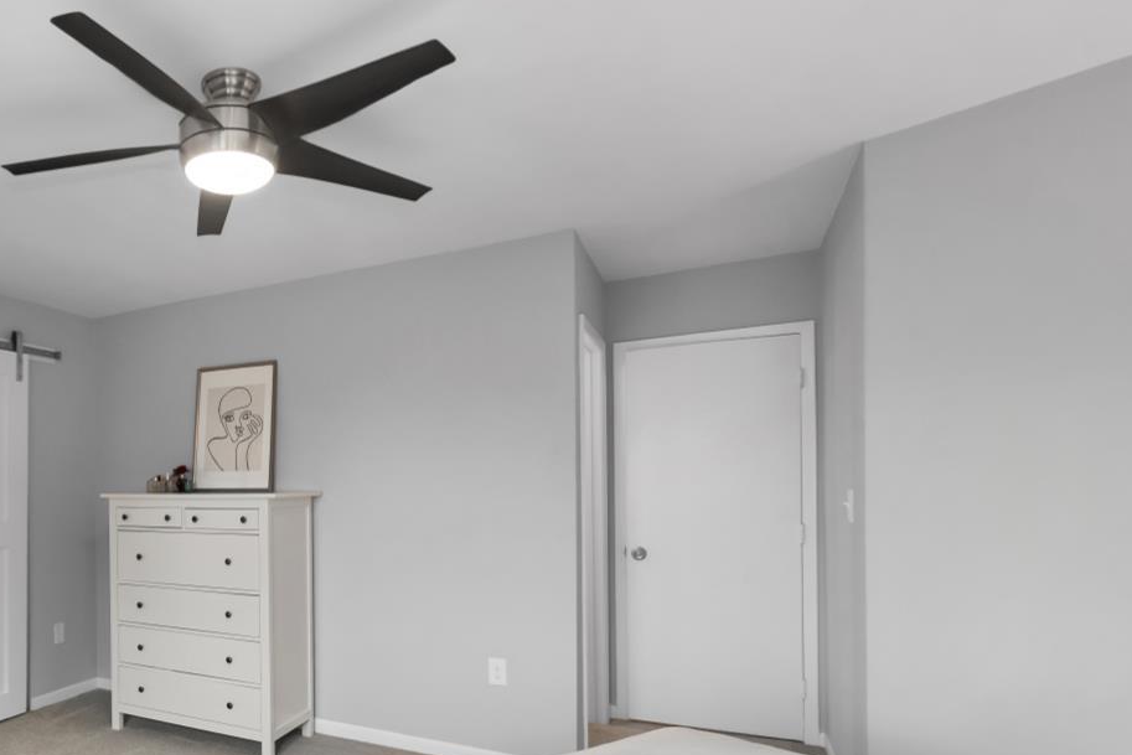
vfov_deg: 53.9
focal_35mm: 23
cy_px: 510
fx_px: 723
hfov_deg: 68.6
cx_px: 222
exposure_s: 1/80
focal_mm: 14
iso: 800
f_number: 8
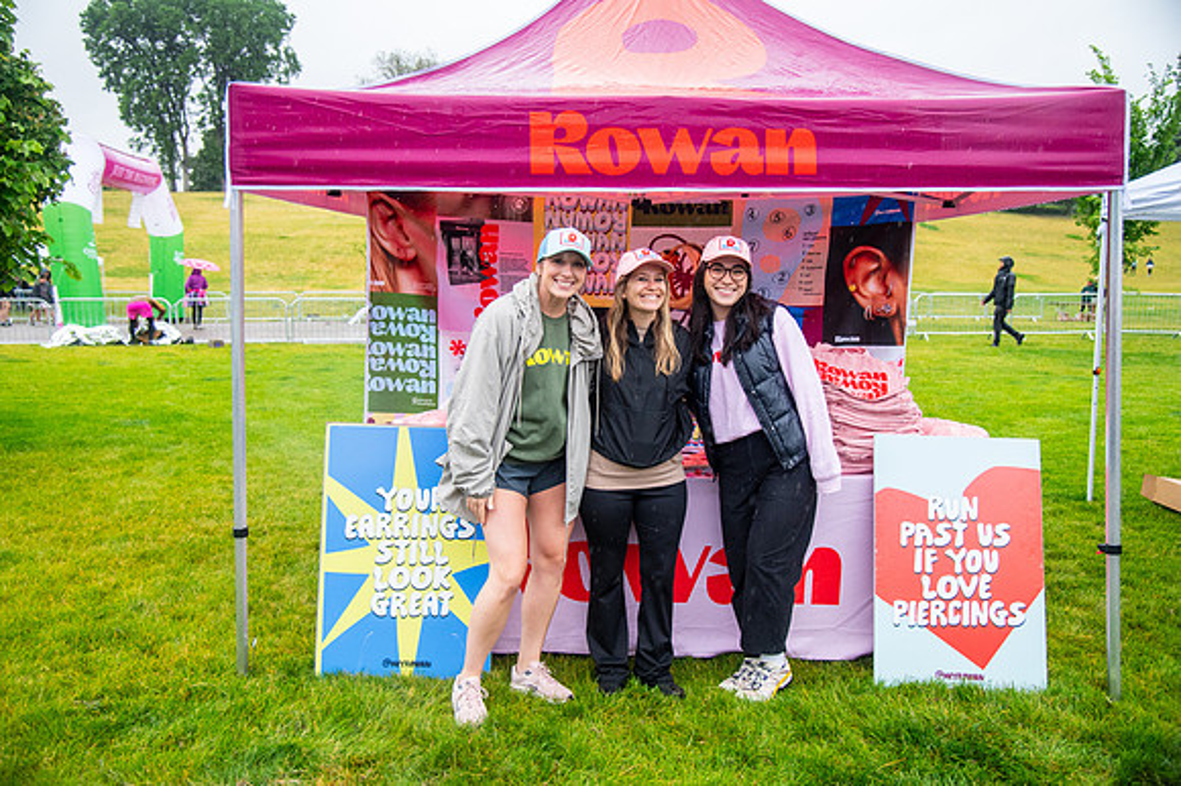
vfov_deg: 41.1
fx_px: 1049
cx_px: 590
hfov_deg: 58.7
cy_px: 393
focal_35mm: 32
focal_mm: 32
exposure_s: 1/640
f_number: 4
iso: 2000
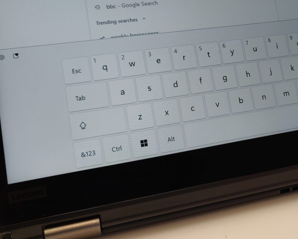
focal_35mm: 48
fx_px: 423
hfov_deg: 37.6
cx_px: 233
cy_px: 74
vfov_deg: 31.1
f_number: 1.7
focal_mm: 4.25
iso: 200
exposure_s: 1/100
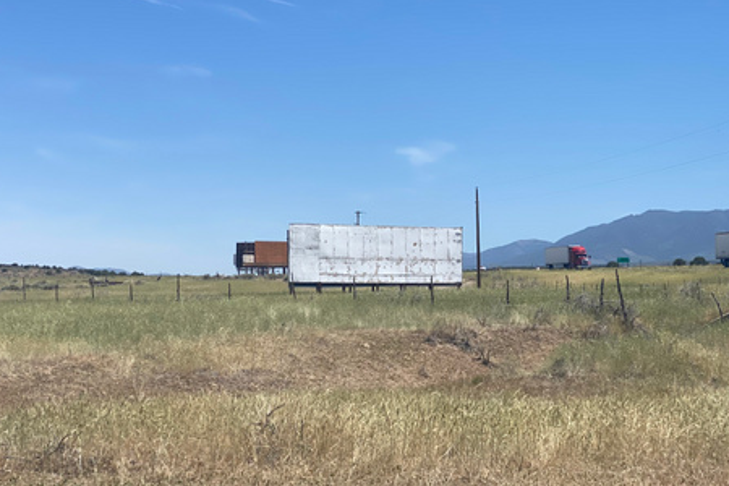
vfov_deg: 17.7
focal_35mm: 77
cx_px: 442
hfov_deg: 26.3
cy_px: 330
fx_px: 1559
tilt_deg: -1.4
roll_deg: +0.1
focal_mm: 6
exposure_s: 1/2083
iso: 20
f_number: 2
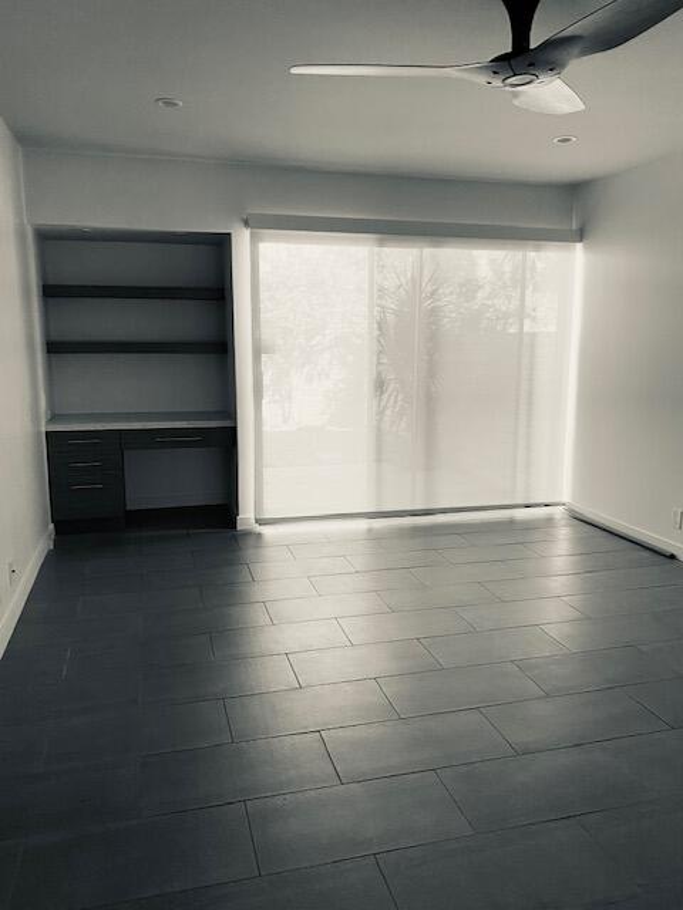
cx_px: 342
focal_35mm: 26
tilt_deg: -9.9
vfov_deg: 67.3
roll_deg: -2.2
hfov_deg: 53.1
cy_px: 455
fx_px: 684
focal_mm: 4.25
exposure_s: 1/60
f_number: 1.8
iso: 125
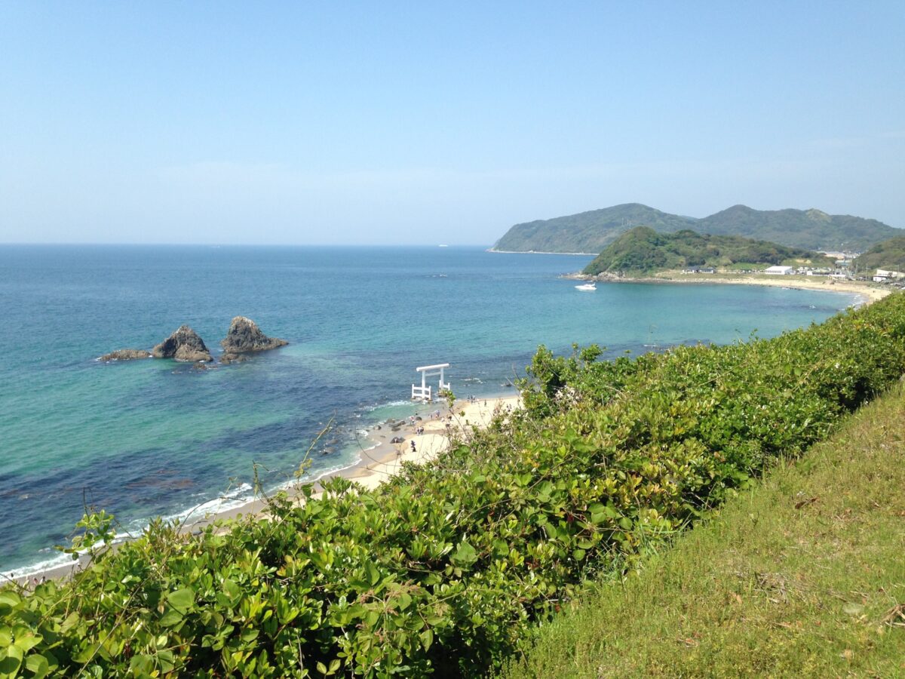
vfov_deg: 42.9
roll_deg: -0.8
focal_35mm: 33
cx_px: 452
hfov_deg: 55.4
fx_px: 863
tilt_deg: -6.0
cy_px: 340
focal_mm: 4.12
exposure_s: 1/1232
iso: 50
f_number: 2.4
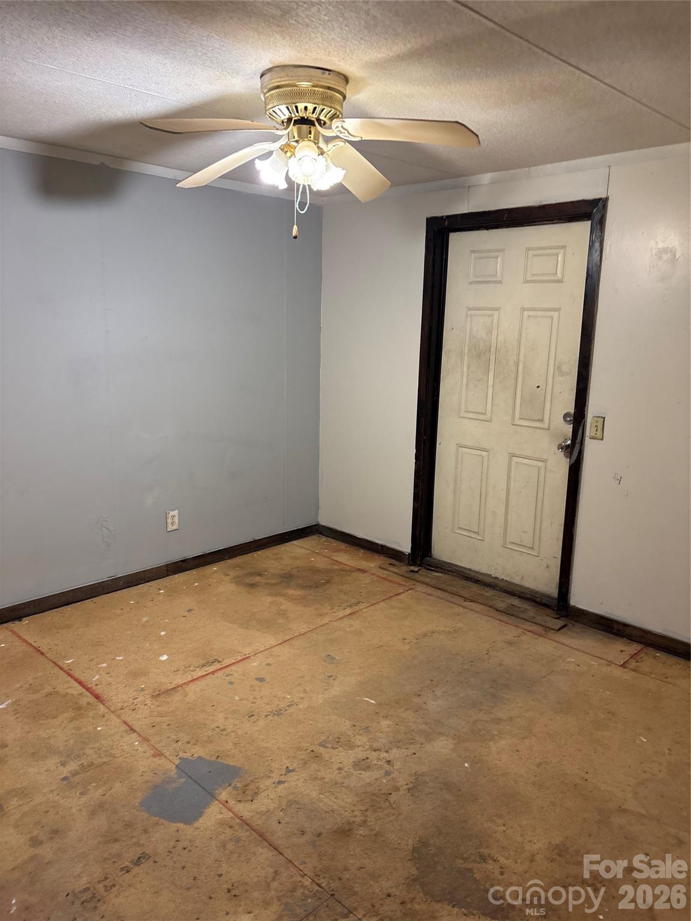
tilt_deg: -9.6
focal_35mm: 26
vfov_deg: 67.3
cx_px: 346
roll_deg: -1.3
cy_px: 460
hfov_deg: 53.1
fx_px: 692
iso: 200
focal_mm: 5.96
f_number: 1.6
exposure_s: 1/60
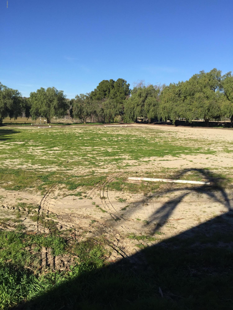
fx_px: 260
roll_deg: -2.7
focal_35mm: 29
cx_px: 116
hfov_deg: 48.2
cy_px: 155
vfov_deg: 61.7
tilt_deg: -8.2
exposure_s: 1/1980
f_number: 2.2
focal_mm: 4.15
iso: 32
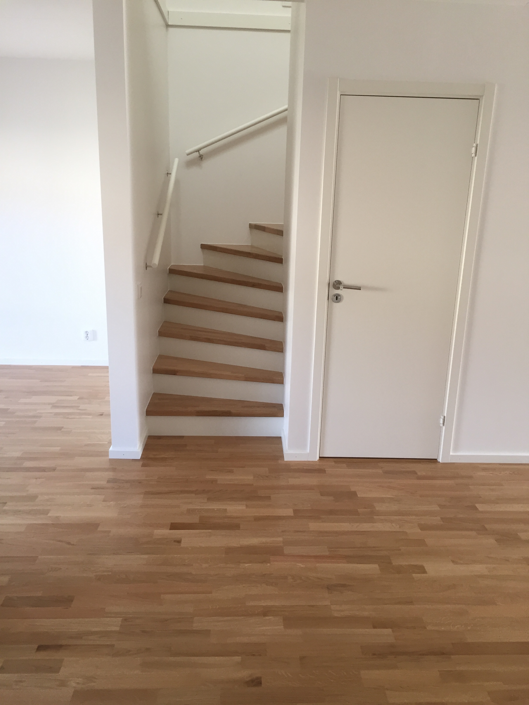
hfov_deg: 48.2
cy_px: 352
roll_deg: -1.5
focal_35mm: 29
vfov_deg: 61.7
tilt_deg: -15.0
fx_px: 591
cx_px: 264
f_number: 2.2
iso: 32
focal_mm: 4.15
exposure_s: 1/33
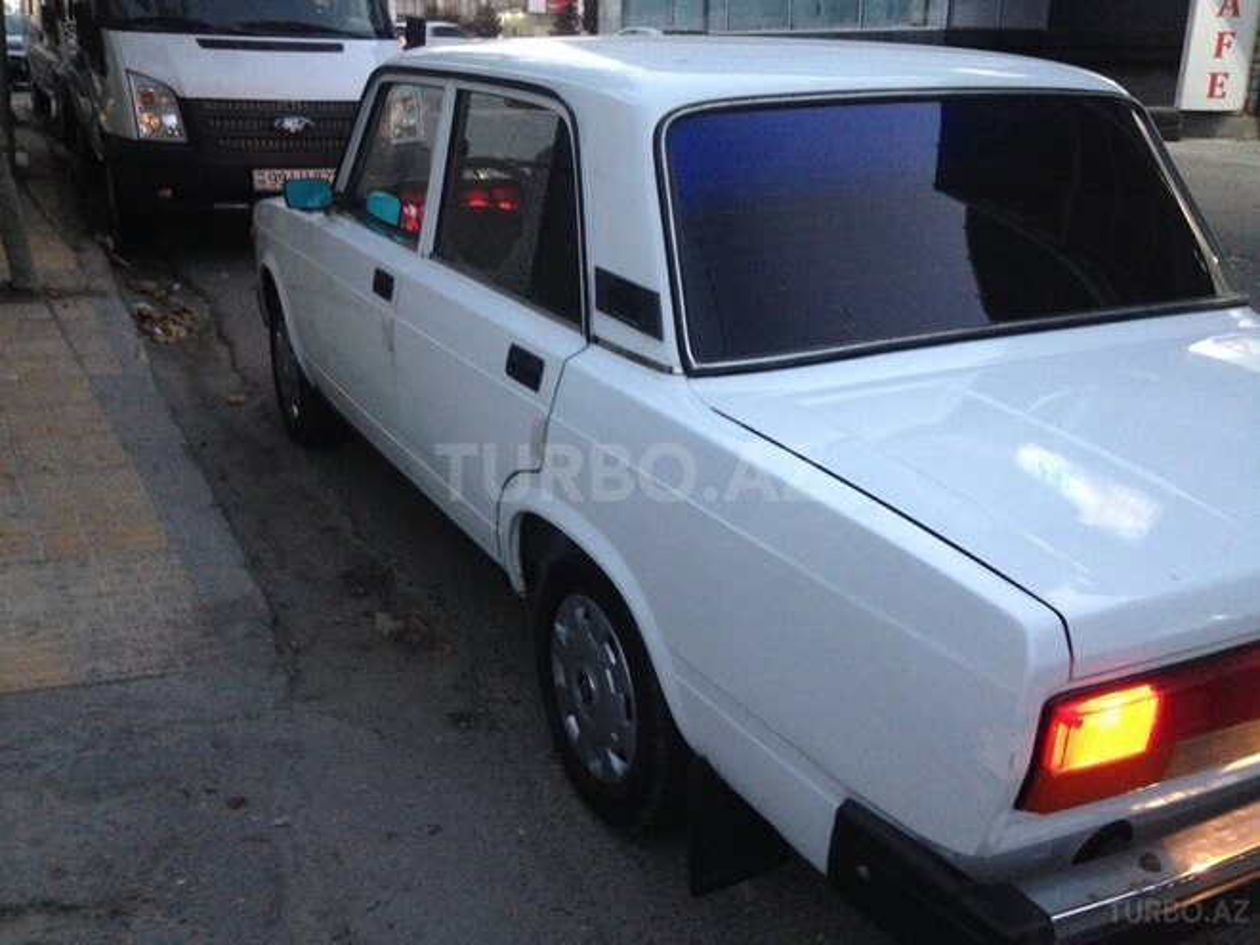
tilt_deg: -17.6
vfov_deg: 42.9
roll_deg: -0.8
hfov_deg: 55.4
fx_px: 1201
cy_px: 472
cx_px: 630
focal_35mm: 33
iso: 320
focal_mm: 4.12
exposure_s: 1/20
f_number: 2.4
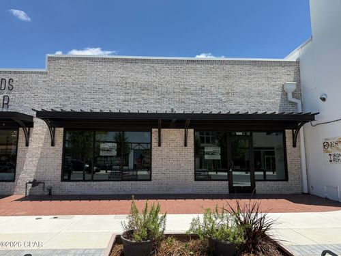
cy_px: 128
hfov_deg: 71.6
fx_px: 236
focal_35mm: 24
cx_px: 170
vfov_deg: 56.8
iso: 80
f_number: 1.78
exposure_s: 1/4405
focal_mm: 6.76
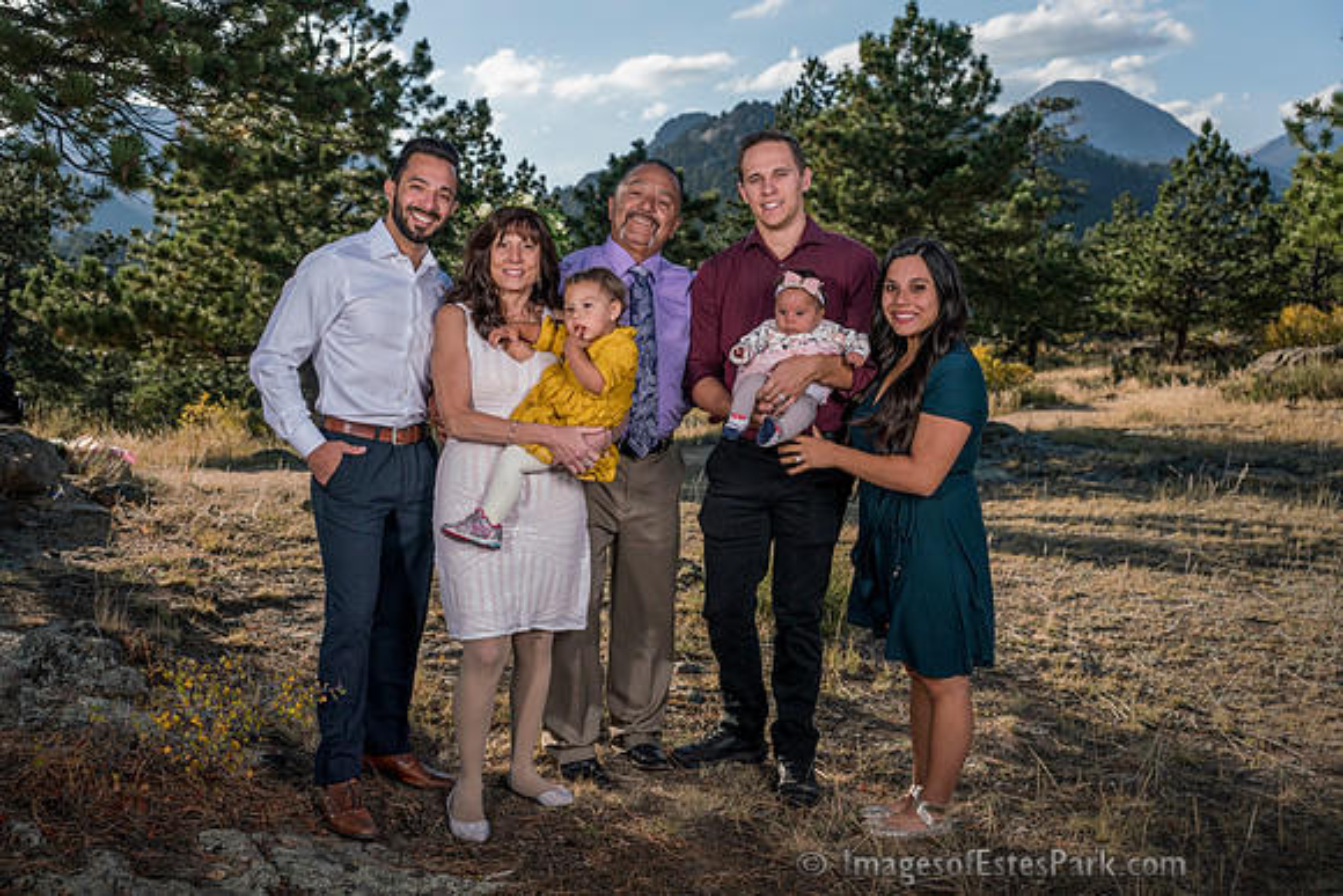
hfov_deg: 54.4
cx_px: 672
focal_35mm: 35
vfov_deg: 37.9
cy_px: 448
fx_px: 1306
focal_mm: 35
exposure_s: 1/1600
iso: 160
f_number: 4
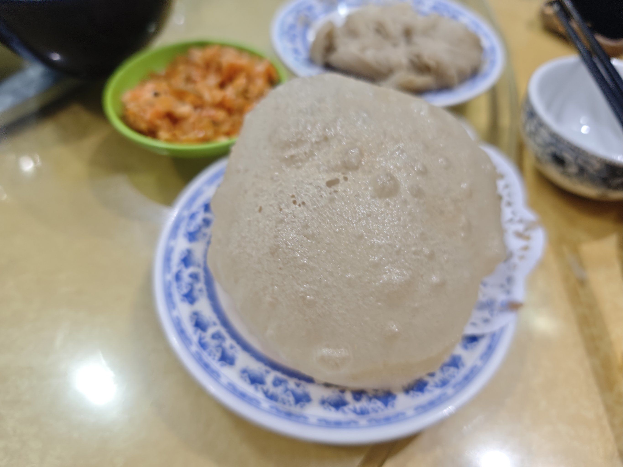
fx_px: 414
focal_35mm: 23
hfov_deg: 73.9
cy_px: 234
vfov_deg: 58.9
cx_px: 312
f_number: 1.44
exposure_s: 1/100
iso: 200
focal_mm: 6.68
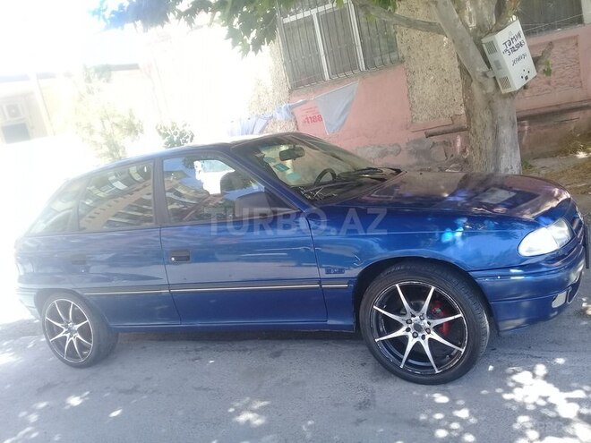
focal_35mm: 31
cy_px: 222
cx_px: 296
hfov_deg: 58.4
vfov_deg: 45.4
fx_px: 529
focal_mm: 3.3
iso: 50
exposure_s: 1/122
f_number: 2.2
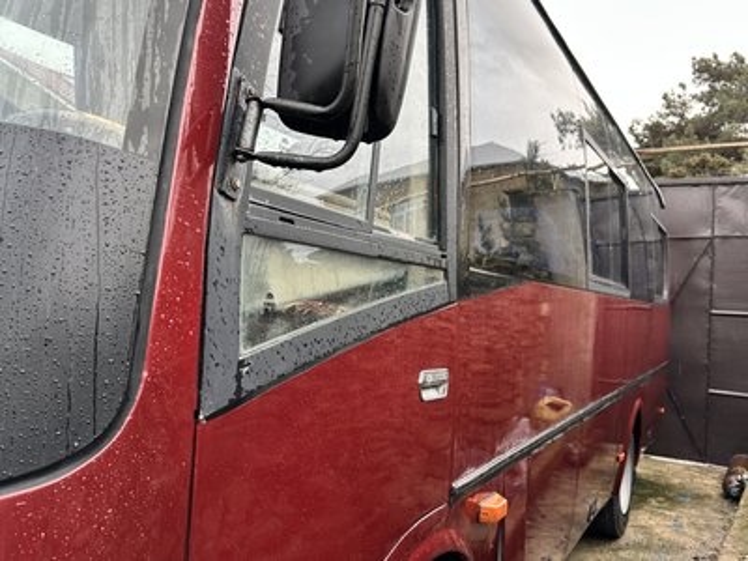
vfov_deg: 56.8
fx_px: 519
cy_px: 280
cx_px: 374
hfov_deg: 71.6
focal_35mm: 24
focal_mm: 6.86
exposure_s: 1/142
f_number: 1.78
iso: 64
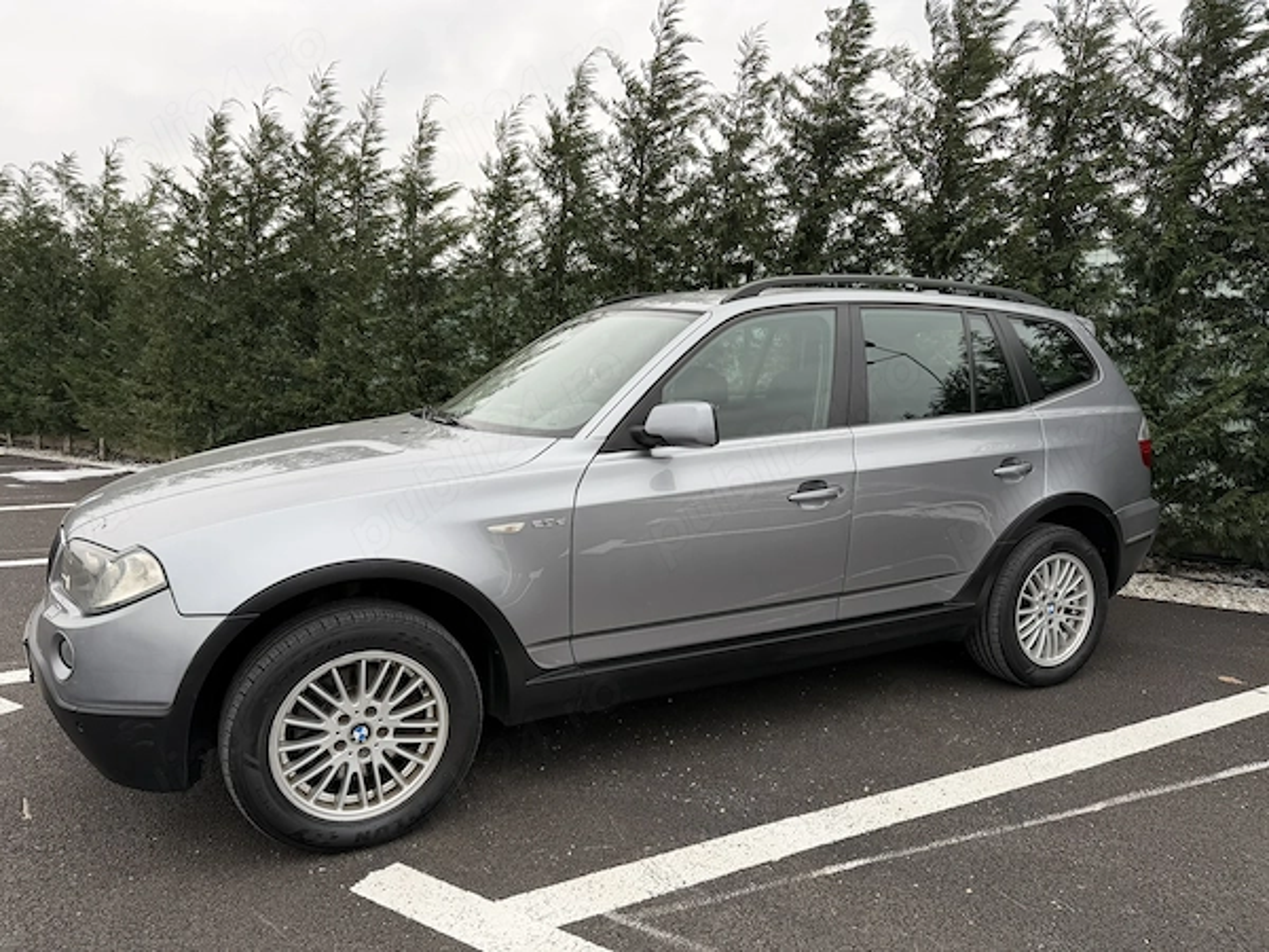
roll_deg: -0.4
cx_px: 634
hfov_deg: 71.6
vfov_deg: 56.8
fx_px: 880
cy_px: 476
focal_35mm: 24
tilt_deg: -7.4
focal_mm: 6.76
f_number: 1.78
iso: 80
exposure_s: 1/397
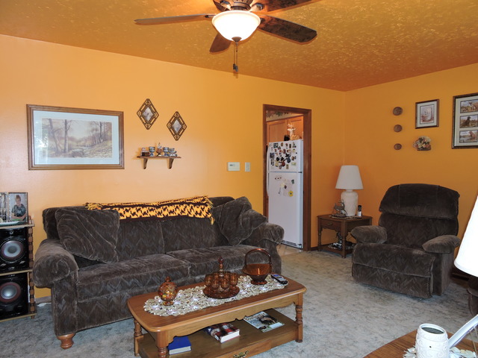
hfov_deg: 71.6
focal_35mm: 24
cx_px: 239
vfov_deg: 56.8
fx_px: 331
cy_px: 179
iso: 200
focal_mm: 4.3
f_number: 3.3
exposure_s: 1/30
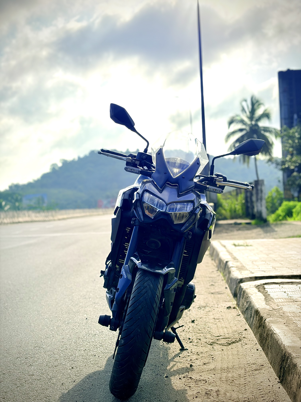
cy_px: 201
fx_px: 603
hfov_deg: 28.0
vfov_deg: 36.8
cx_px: 150
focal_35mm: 52
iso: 50
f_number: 1.6
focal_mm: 5.96
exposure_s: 1/3636
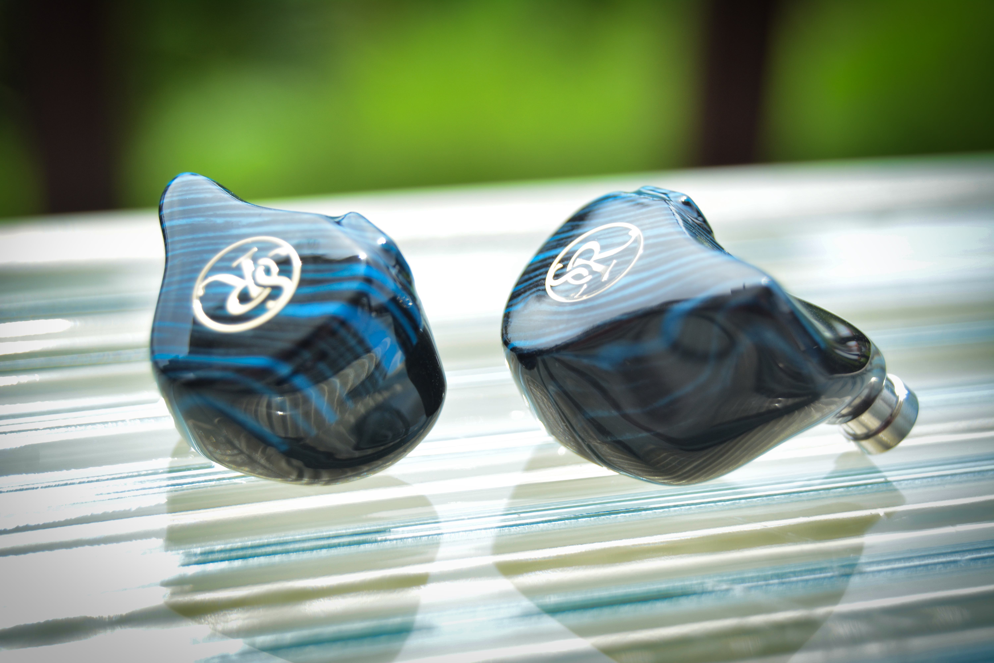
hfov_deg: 24.6
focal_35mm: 82
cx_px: 497
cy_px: 332
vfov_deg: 16.6
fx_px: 2278
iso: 250
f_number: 5.6
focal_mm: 55
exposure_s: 1/250
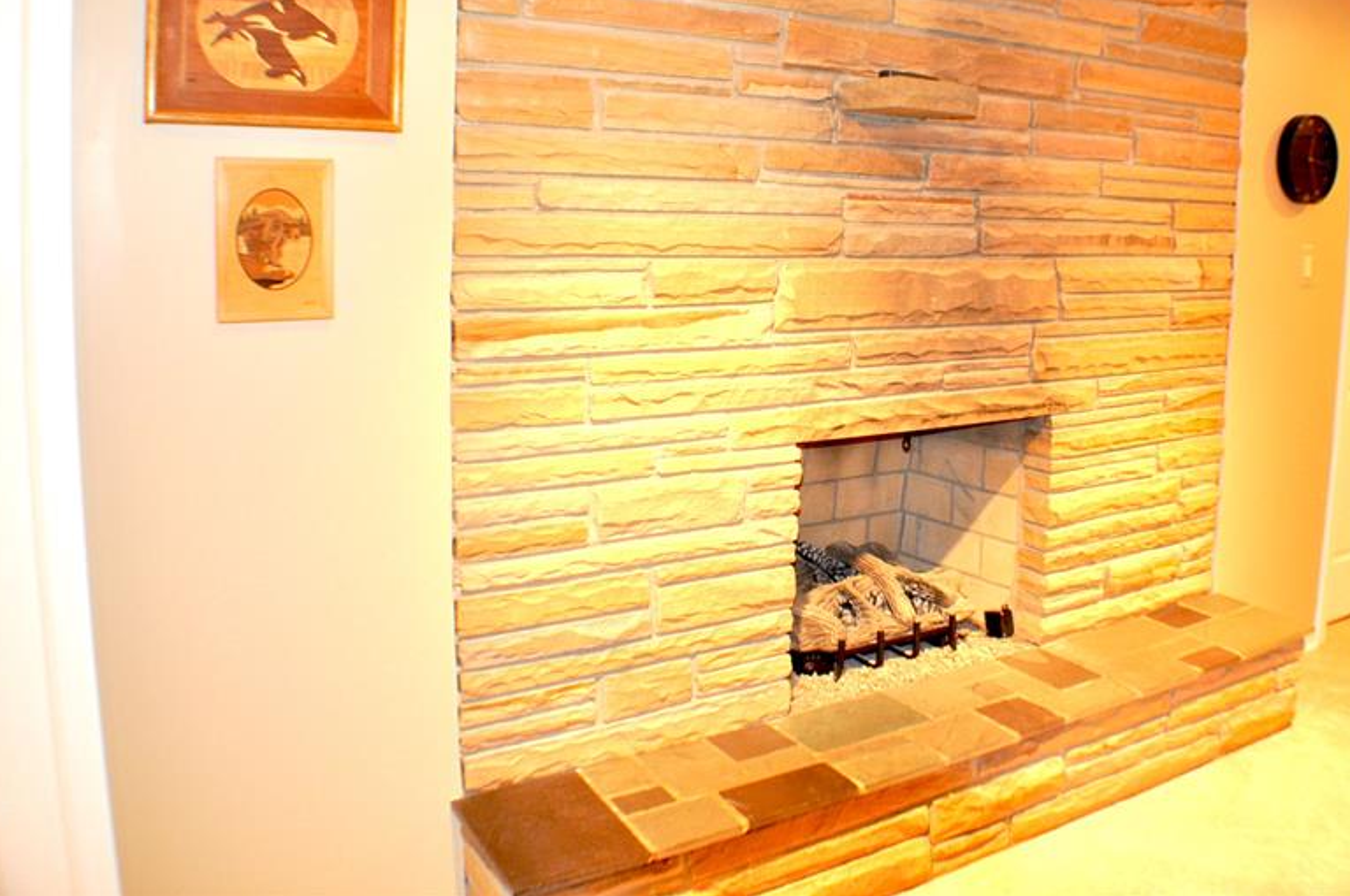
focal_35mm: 40
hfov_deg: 48.1
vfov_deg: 33.0
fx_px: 1498
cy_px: 302
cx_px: 831
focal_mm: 20
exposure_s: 1/60
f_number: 3.8
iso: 640
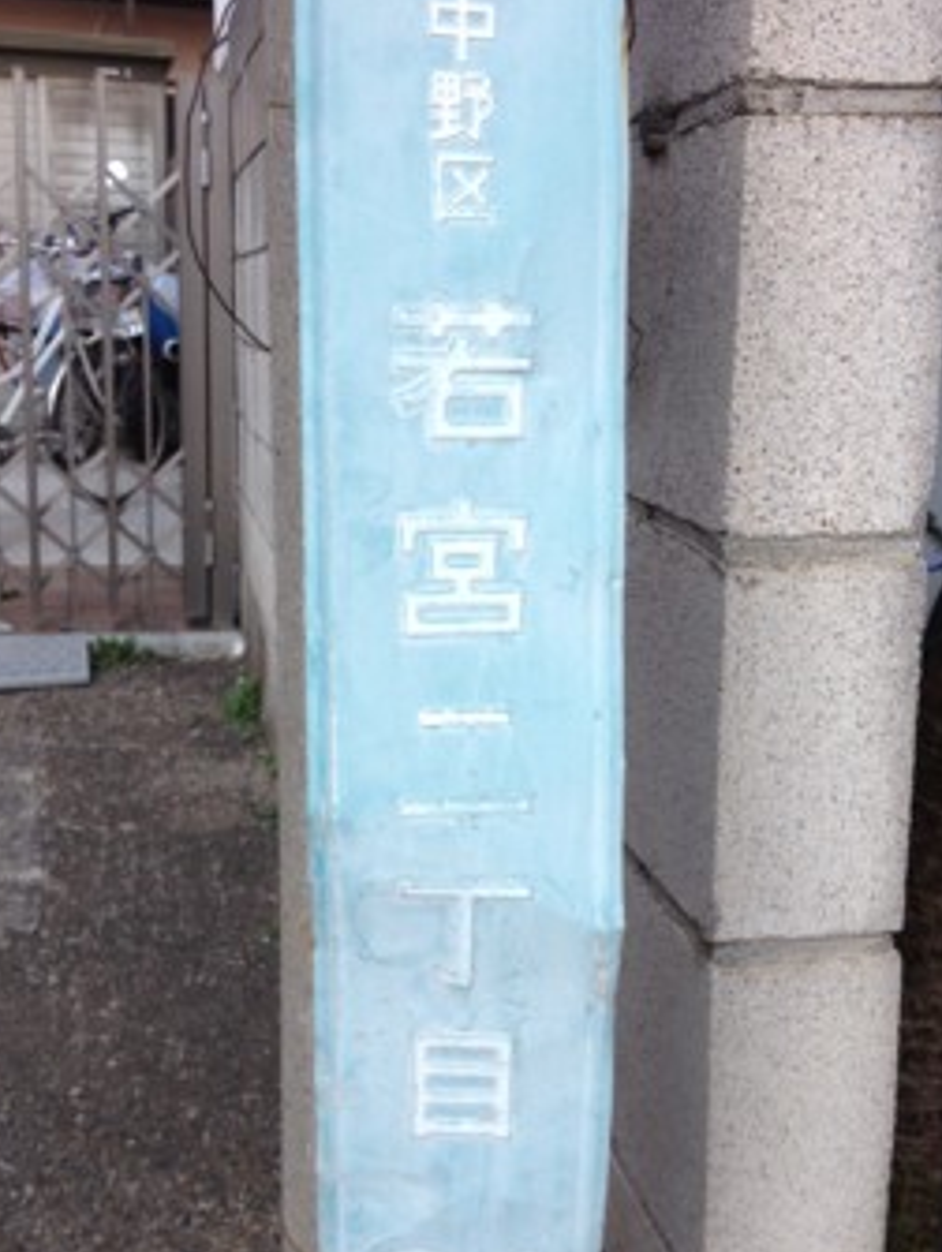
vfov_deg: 40.4
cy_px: 639
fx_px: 1702
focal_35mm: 47
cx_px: 452
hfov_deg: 30.9
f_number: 2.4
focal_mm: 4.28
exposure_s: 1/310
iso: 64
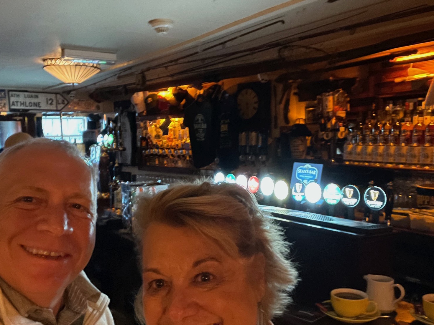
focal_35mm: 32
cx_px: 188
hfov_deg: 56.6
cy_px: 175
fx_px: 401
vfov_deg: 44.1
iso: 1600
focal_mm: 2.71
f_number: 2.2
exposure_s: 1/14
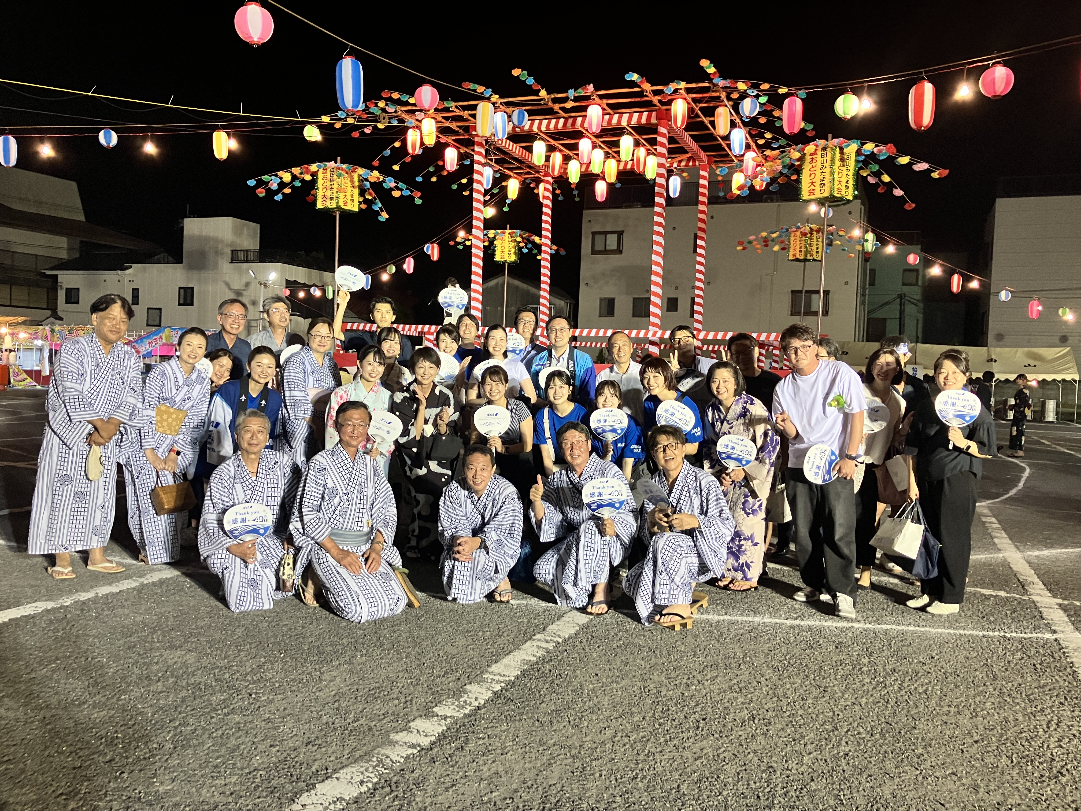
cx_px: 540
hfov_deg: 63.4
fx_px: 874
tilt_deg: -1.8
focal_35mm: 28
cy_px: 406
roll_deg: -1.5
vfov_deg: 49.7
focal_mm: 3.99
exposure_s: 1/50
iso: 160
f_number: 1.8
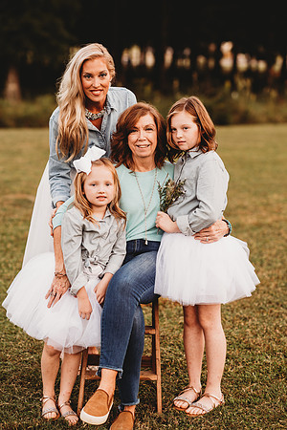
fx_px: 1016
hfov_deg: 16.1
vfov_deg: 23.9
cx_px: 144
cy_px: 215
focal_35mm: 85
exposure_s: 1/125
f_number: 2.2
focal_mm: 85
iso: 125
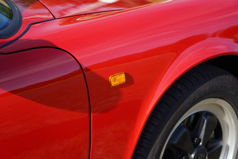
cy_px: 80
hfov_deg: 19.4
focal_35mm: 105
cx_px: 119
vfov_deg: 13.1
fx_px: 694
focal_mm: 105
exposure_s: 1/400
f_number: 4.5
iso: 100
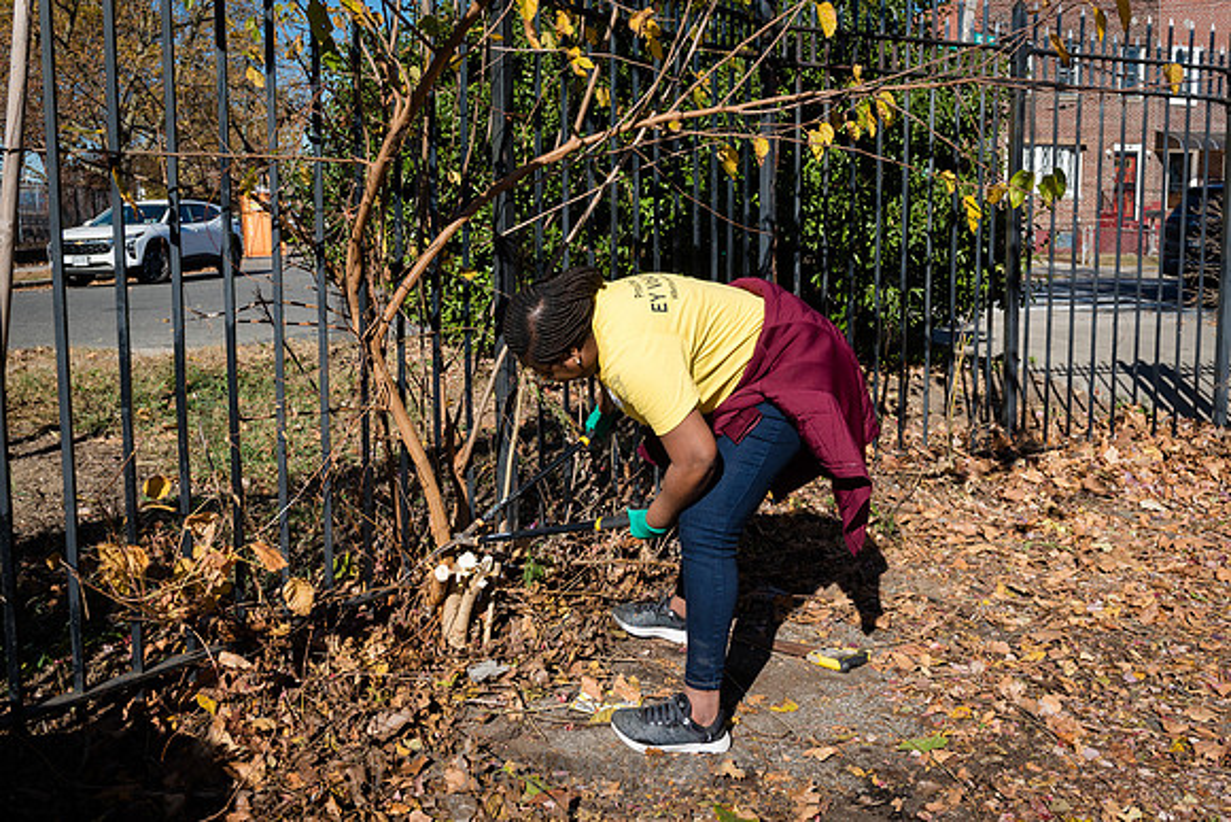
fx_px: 1141
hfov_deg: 56.7
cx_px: 639
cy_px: 341
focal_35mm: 33
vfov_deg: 39.5
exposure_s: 1/500
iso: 100
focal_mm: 27
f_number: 5
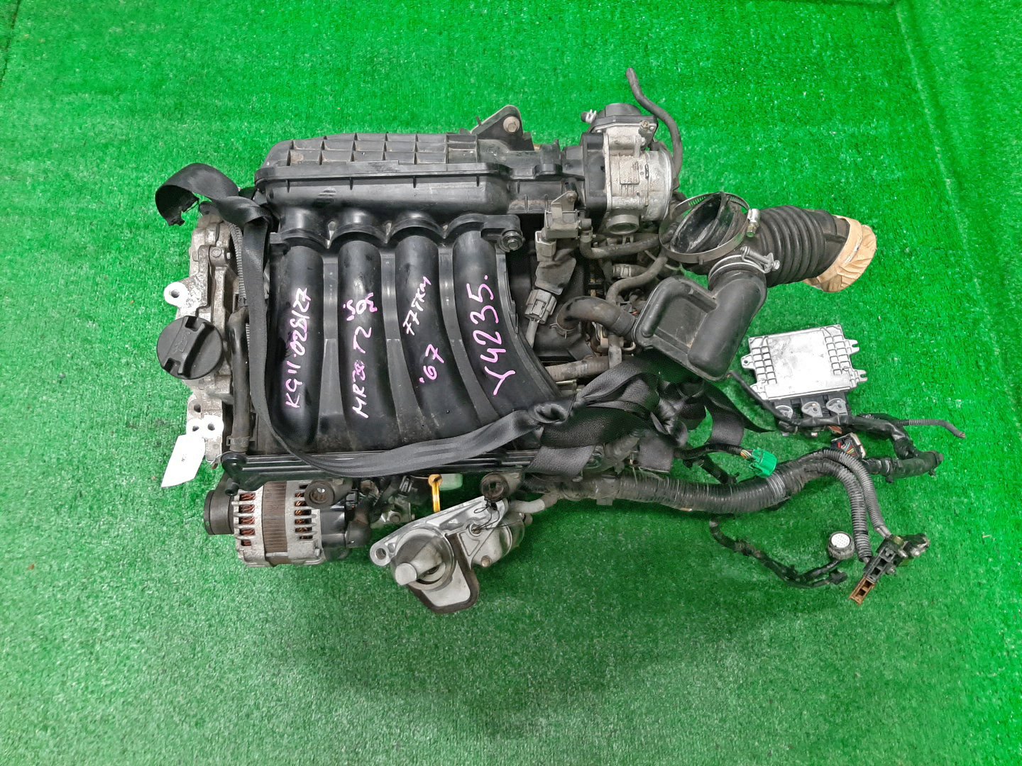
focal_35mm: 26
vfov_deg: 53.1
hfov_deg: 67.3
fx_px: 768
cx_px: 511
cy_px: 383
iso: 198
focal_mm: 3.93
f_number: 1.7
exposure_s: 1/50
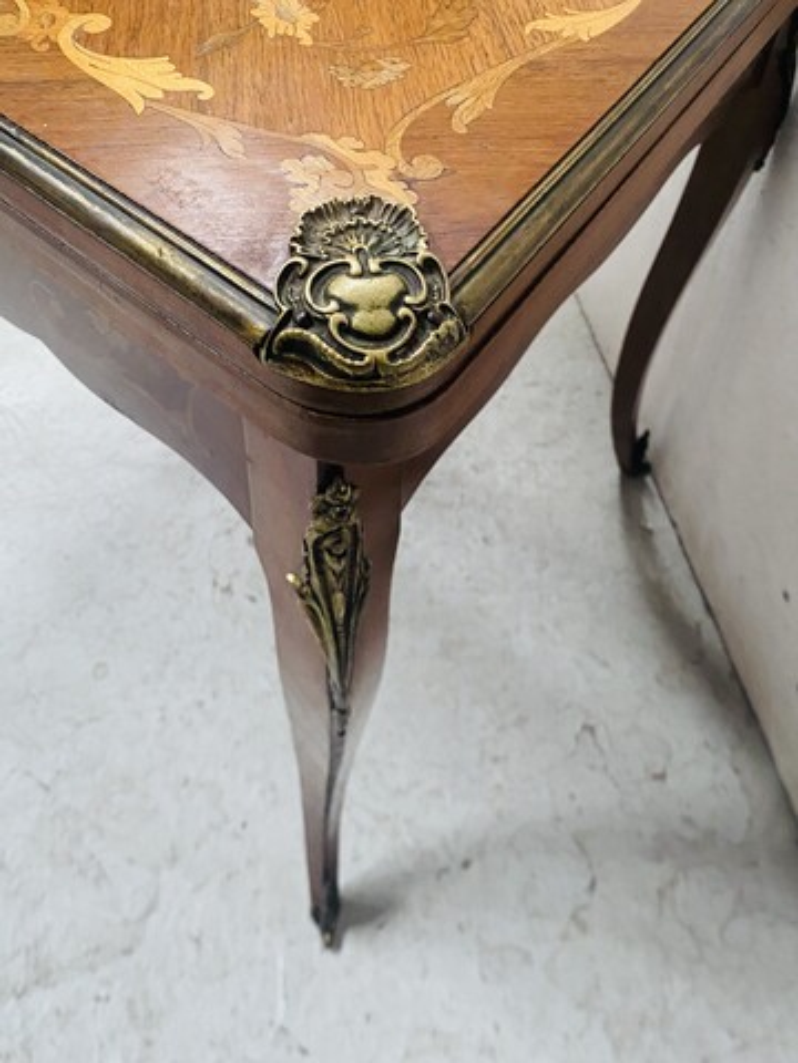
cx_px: 399
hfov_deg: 53.1
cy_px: 532
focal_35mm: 26
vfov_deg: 67.3
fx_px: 799
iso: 320
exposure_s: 1/60
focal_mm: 4.25
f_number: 1.8
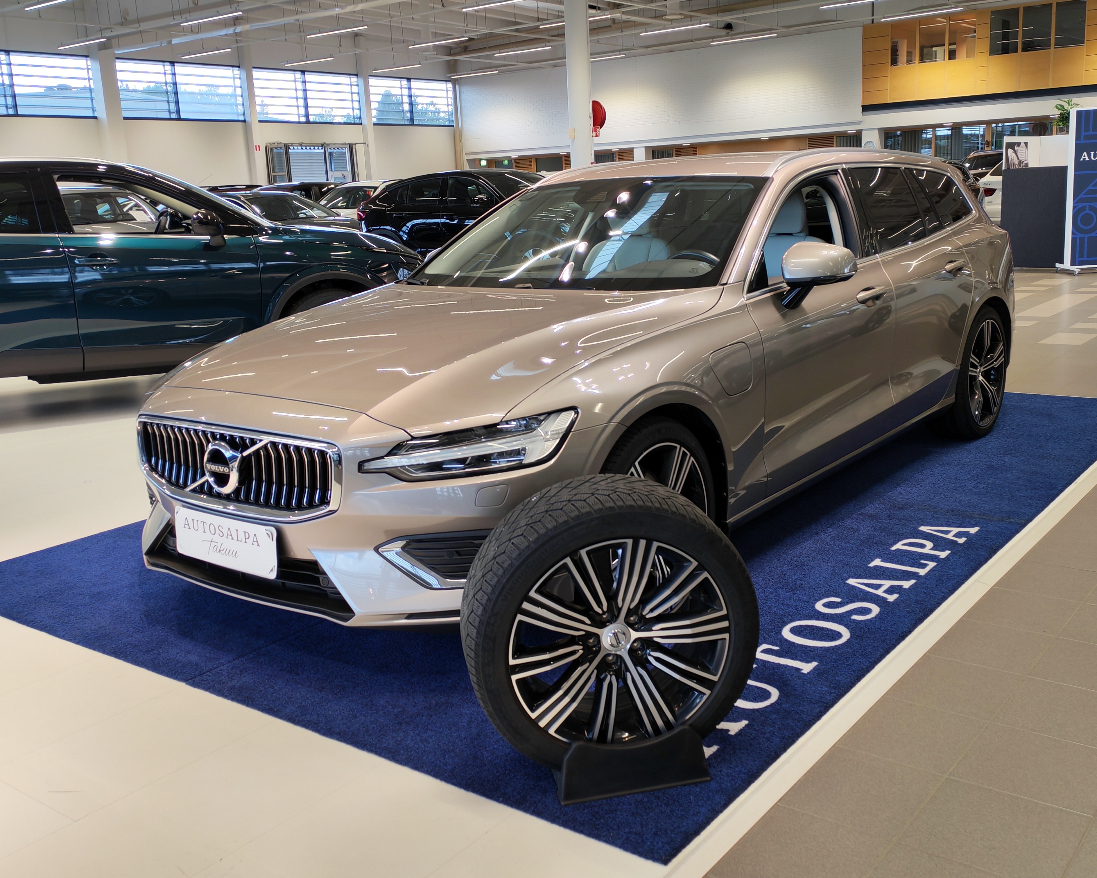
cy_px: 436
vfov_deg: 41.2
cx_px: 561
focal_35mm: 36
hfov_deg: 50.3
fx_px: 1169
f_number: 1.9
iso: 111
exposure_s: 1/100
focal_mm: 6.12
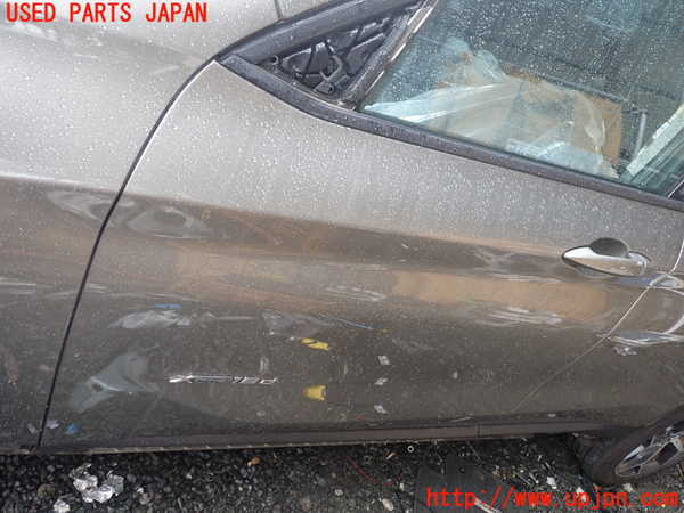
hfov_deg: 60.0
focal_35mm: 30
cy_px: 256
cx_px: 342
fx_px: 593
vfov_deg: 46.8
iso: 200
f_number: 2.3
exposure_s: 1/60
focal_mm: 5.4
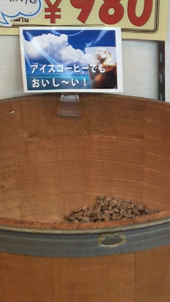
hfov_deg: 10.1
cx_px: 313
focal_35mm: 113
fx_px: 906
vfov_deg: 18.9
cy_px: 208
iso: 40
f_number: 2.2
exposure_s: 1/30
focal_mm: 4.15
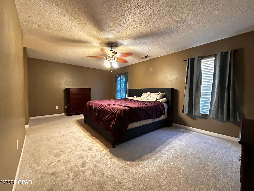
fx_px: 103
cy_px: 96
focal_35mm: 14
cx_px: 127
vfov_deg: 85.7
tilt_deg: -1.9
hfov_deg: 102.1
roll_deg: -0.8
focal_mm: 2.22
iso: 1250
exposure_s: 1/40
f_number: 2.2
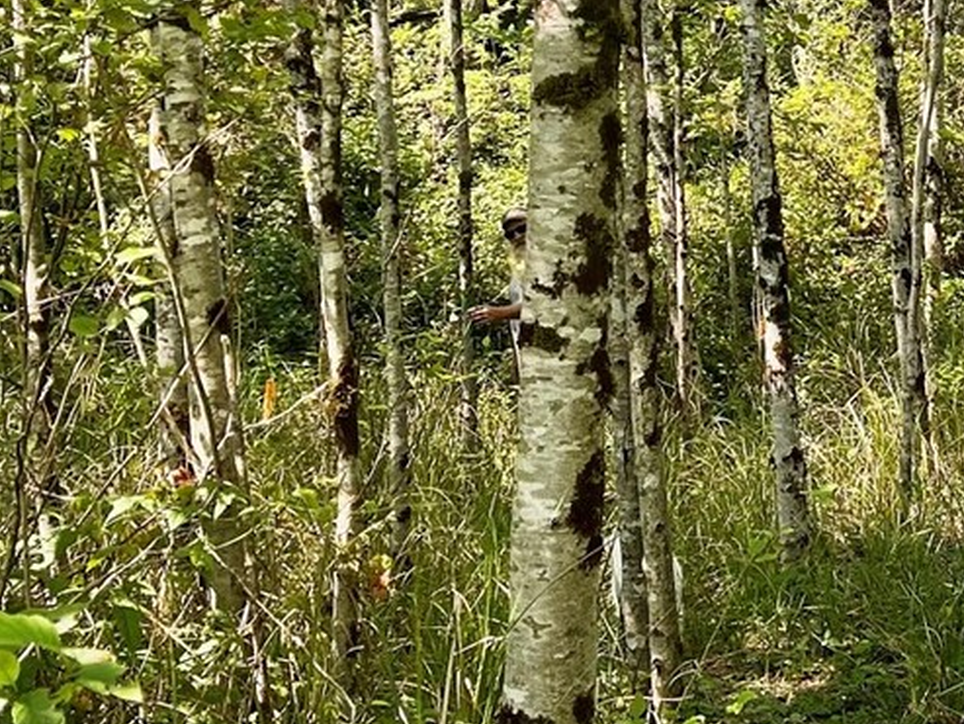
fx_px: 2033
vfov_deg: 19.6
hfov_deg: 25.5
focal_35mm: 73
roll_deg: +1.8
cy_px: -8
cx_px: 941
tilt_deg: +5.7
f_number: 1.6
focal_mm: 5.1
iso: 32
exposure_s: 1/362
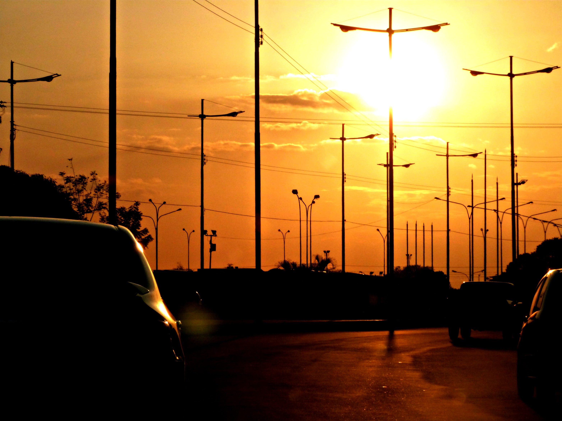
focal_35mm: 167
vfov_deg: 8.9
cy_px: 210
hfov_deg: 11.8
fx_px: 2711
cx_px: 281
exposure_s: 1/2000
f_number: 8
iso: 400
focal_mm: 30.1
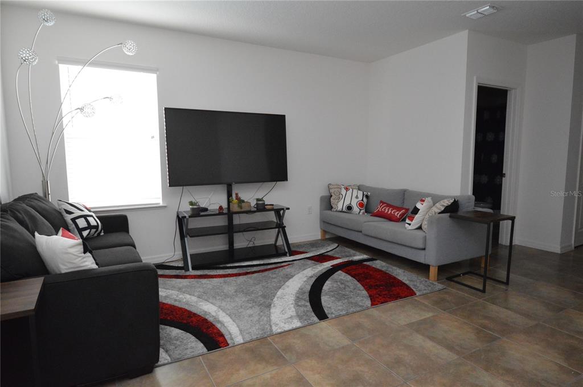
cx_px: 292
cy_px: 194
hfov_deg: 81.3
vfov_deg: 59.4
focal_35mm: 21
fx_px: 340
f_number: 4
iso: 3200
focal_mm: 14
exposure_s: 1/50
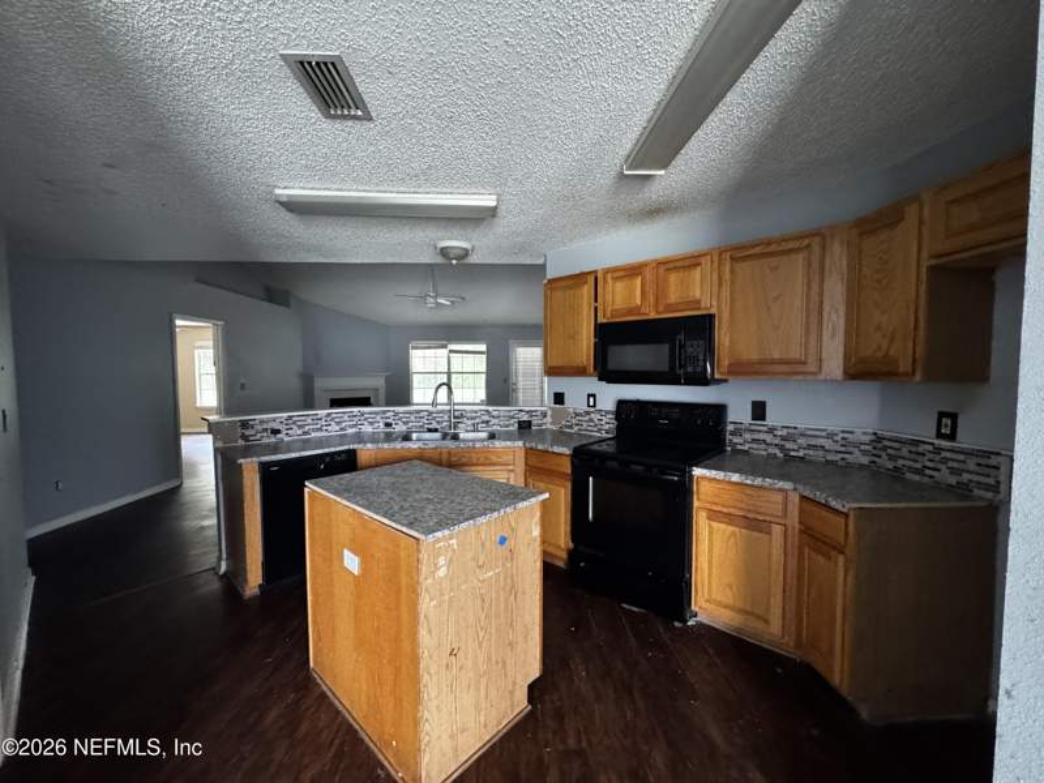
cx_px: 522
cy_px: 392
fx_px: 422
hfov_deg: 102.1
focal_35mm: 14
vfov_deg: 85.7
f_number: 2.2
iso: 1250
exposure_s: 1/60
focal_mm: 2.22
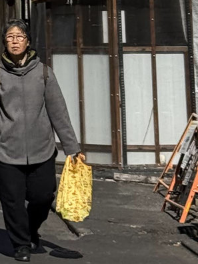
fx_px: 1891
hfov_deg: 5.9
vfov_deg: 7.6
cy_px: -267
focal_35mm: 248
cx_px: -118
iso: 64
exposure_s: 1/6410
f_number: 1.78
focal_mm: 6.76
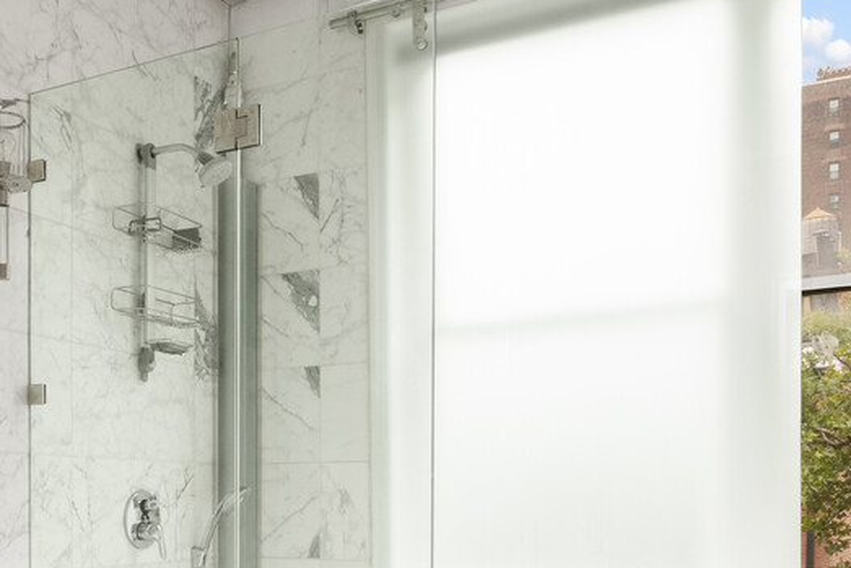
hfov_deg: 43.4
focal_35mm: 43
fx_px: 1017
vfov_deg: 29.9
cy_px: 513
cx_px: 177
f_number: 11
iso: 640
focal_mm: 15
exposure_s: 1/8
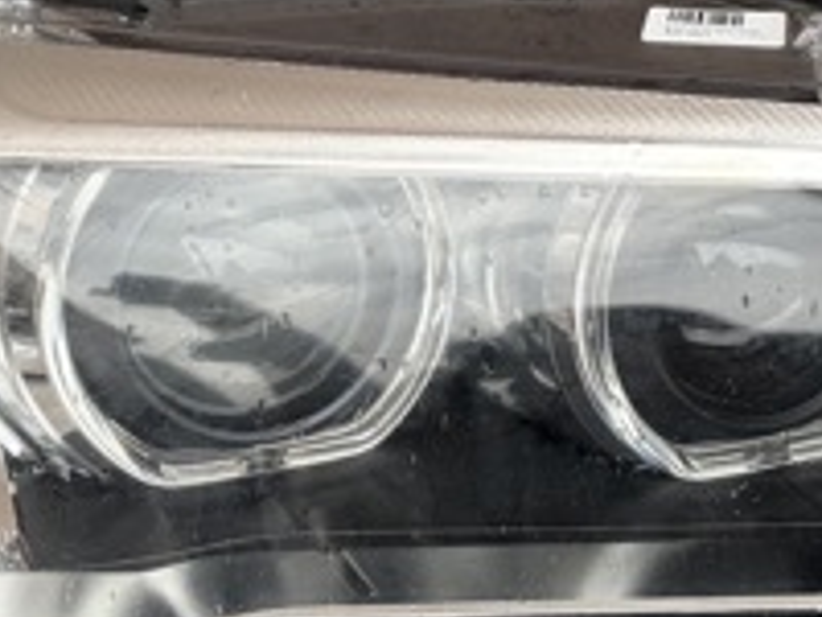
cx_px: 444
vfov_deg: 17.8
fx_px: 1971
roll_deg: -3.7
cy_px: 243
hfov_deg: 23.6
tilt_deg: -34.2
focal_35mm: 83
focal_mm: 5.96
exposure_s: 1/125
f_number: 1.6
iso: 64
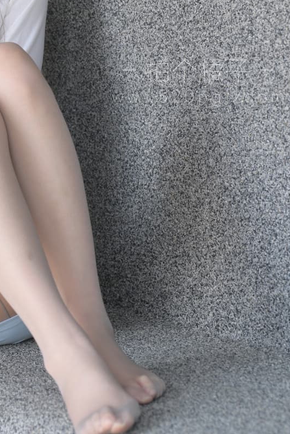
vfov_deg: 10.7
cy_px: 55
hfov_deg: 7.2
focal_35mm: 191
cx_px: -8
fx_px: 2308
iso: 200
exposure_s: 1/250
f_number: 4.5
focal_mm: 85
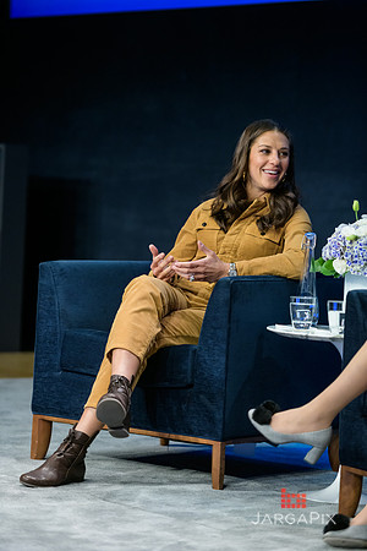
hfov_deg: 10.2
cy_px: 276
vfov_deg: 15.2
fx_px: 2064
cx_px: 184
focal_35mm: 135
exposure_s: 1/200
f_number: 3.2
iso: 1600
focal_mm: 135
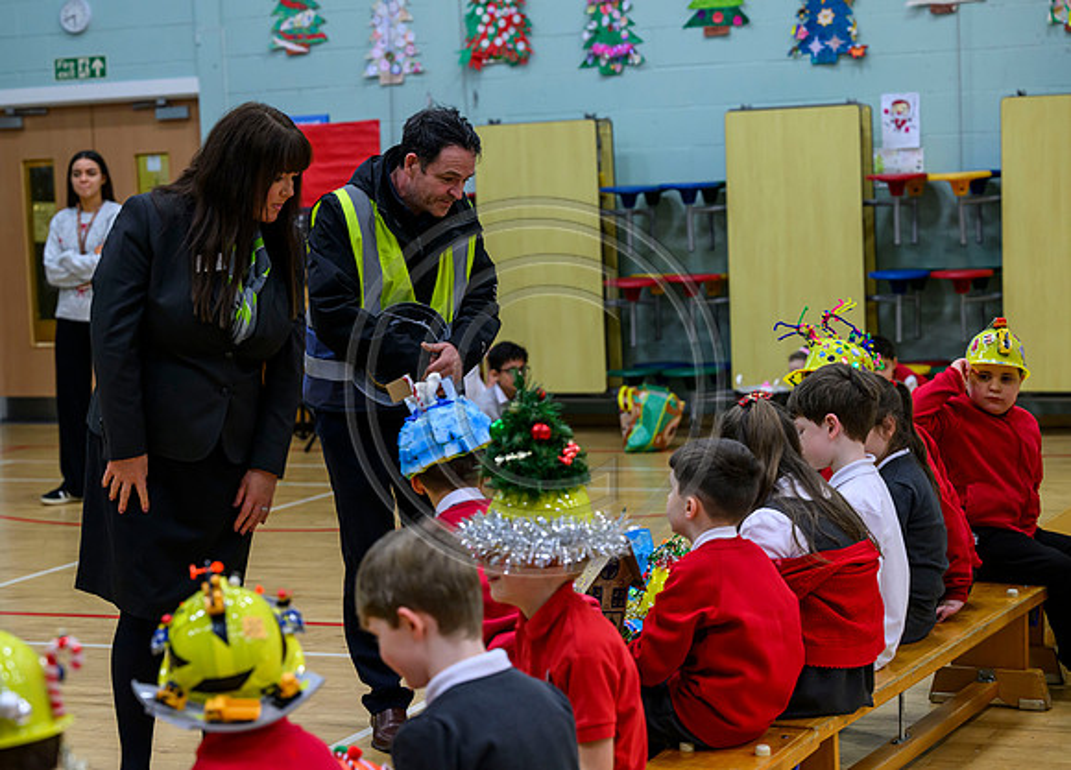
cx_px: 486
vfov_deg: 17.7
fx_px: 2468
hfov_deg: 24.5
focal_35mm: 81
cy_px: 381
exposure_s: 1/200
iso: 2000
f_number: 4
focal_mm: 76
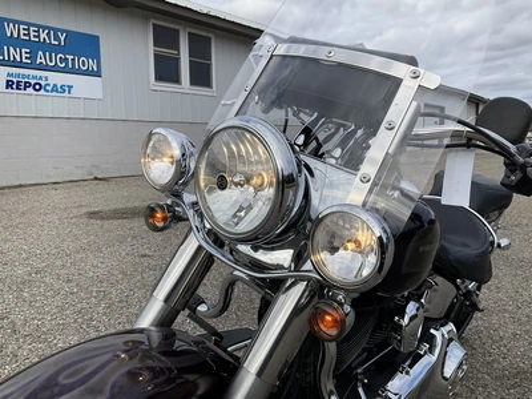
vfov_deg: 48.2
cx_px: 266
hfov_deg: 61.7
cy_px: 200
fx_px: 446
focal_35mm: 29
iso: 25
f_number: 1.8
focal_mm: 3
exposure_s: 1/1577
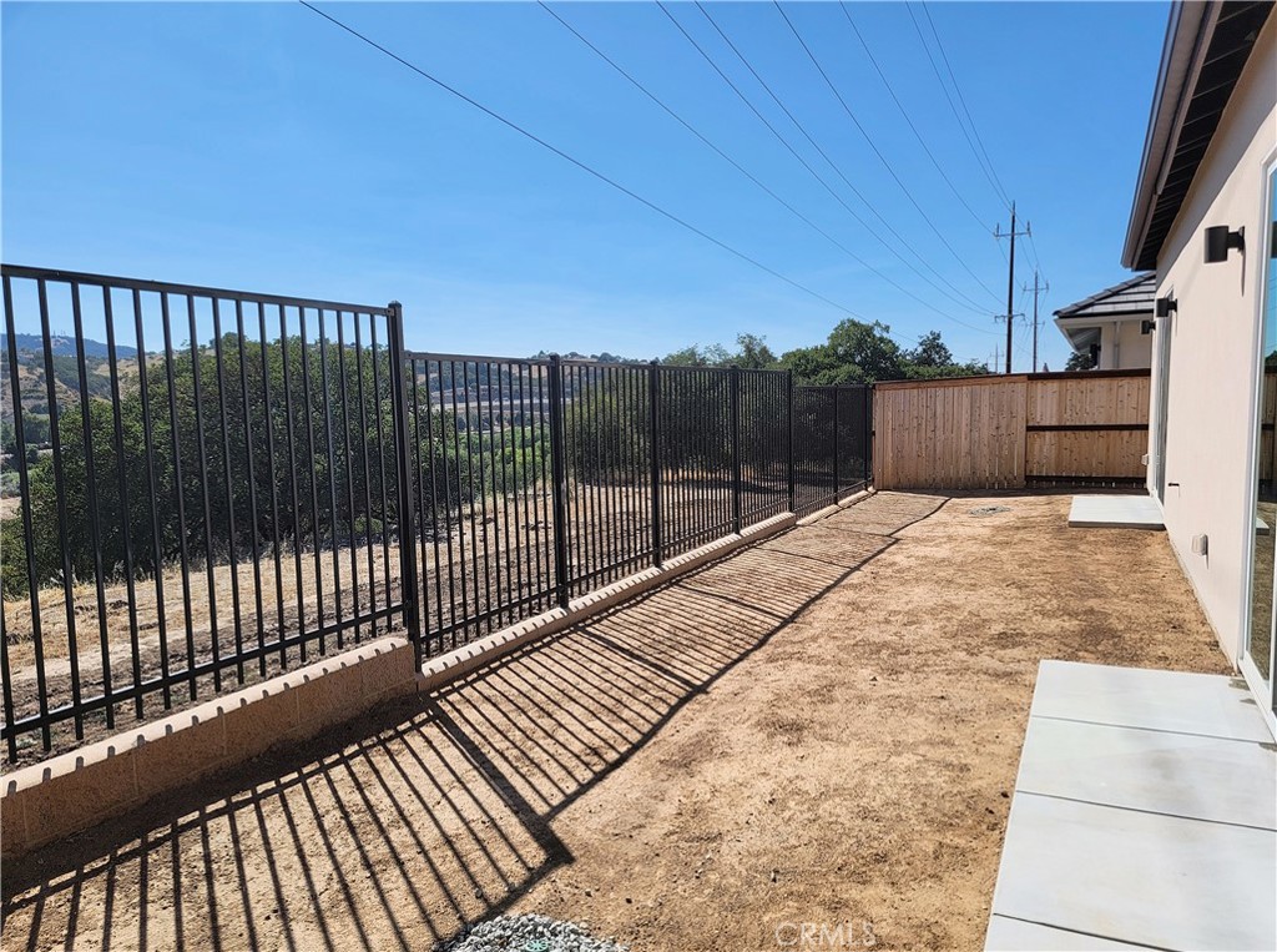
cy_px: 476
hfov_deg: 71.7
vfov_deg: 56.6
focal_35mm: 24
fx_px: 883
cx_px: 638
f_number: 1.8
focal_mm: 6.7
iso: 16
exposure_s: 1/1410
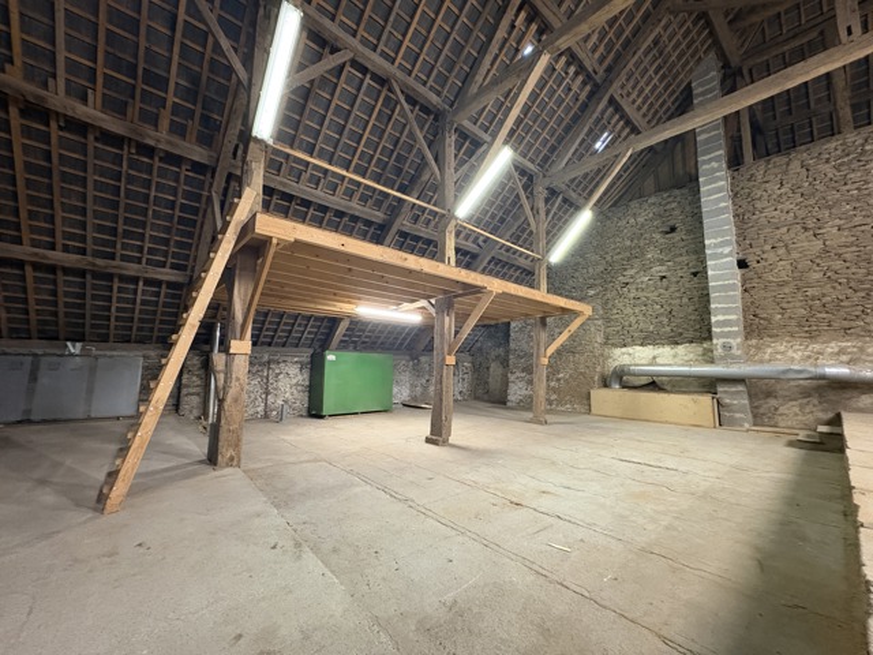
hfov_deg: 102.1
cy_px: 328
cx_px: 436
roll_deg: -0.3
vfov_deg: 85.7
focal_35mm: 14
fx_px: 353
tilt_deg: +7.7
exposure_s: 1/33
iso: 640
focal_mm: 2.22
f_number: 2.2
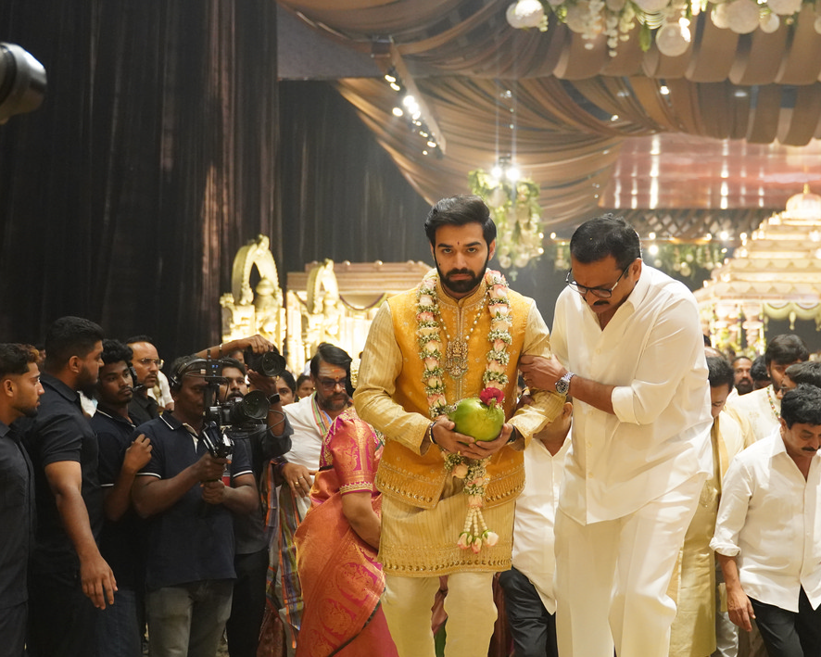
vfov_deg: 31.5
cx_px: 477
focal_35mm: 48
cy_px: 326
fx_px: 1166
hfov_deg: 38.7
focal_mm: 28
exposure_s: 1/200
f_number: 2.8
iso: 4000
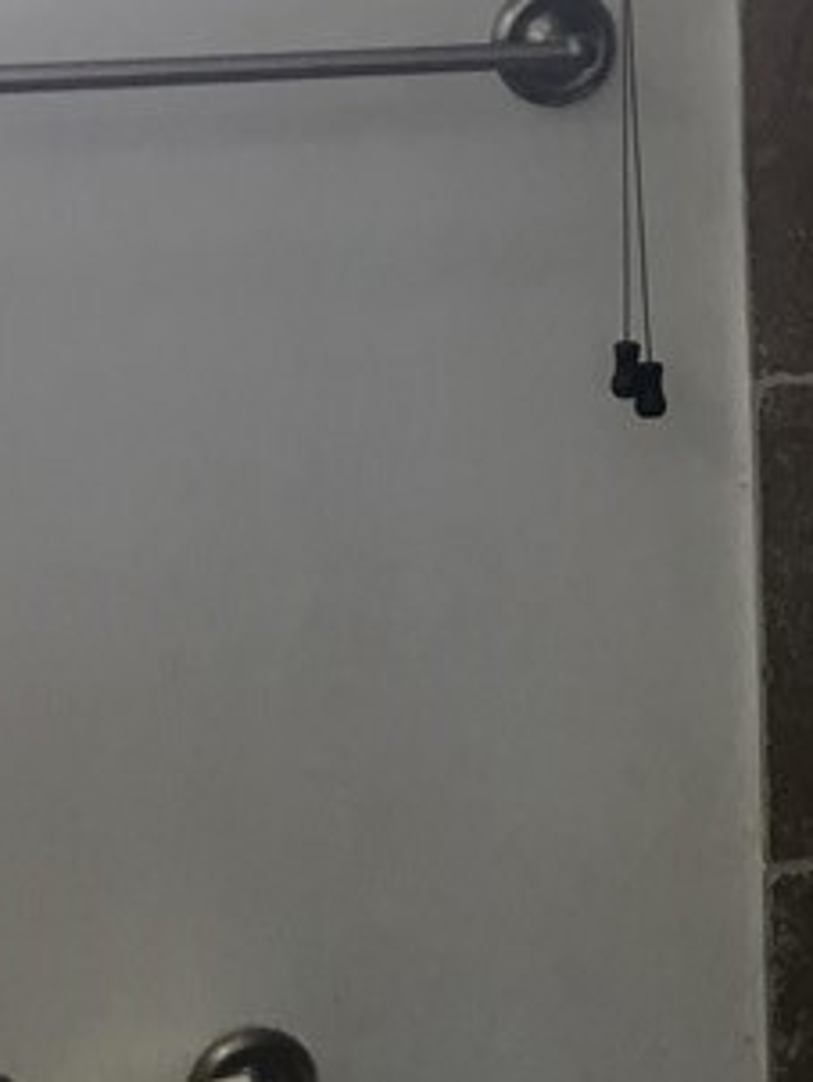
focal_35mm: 105
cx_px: 1132
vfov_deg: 18.4
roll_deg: +2.8
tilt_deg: -5.6
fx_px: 3283
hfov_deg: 13.5
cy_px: 115
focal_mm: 3.3
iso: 32
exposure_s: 1/40
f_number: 2.4
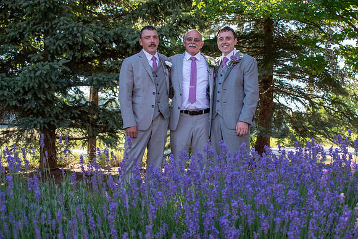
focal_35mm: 52
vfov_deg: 25.8
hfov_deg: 37.8
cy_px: 120
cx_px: 179
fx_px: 522
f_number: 7.1
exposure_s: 1/200
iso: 400
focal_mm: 35
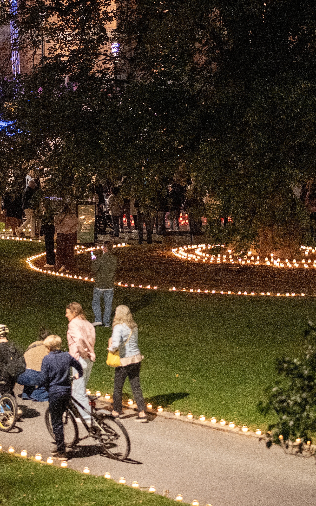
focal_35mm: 131
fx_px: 1805
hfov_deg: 10.0
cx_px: 187
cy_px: 253
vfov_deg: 15.9
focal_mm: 85
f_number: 1.8
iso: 12800
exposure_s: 1/50
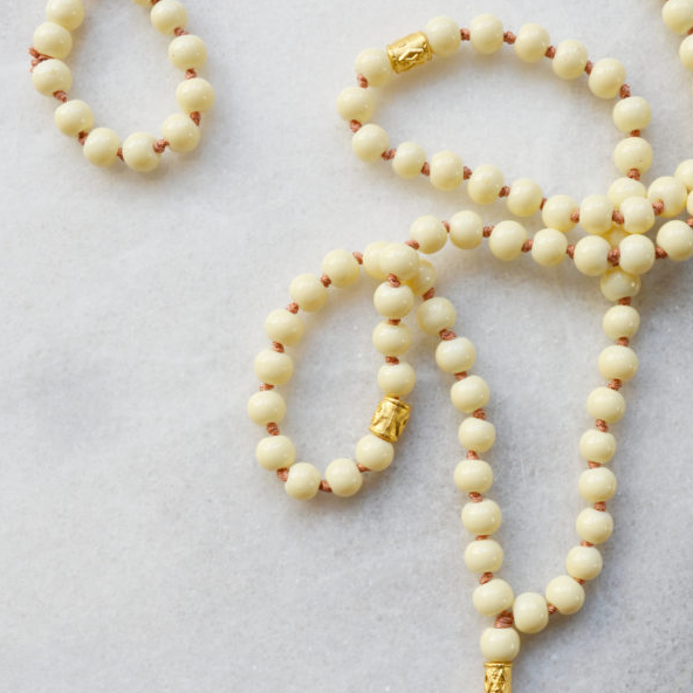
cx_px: 458
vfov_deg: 26.7
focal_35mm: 64
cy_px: 459
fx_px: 1450
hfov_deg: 26.7
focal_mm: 22
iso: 200
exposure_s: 1/60
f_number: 8
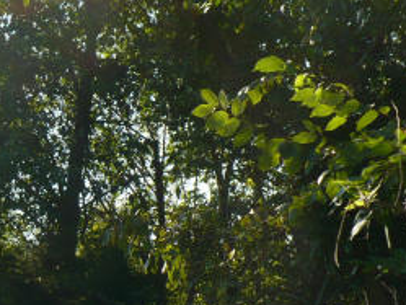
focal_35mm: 95
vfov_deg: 15.5
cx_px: -68
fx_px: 1115
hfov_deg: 19.5
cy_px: 235
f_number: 2.8
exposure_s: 1/640
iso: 100
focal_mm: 6.1
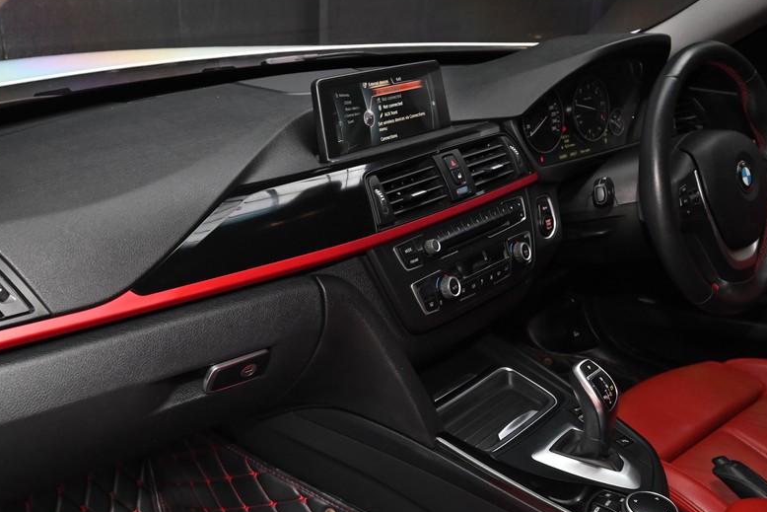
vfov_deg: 32.6
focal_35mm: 41
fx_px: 874
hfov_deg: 47.4
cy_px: 301
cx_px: 354
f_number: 6.7
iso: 2200
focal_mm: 29
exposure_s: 1/30
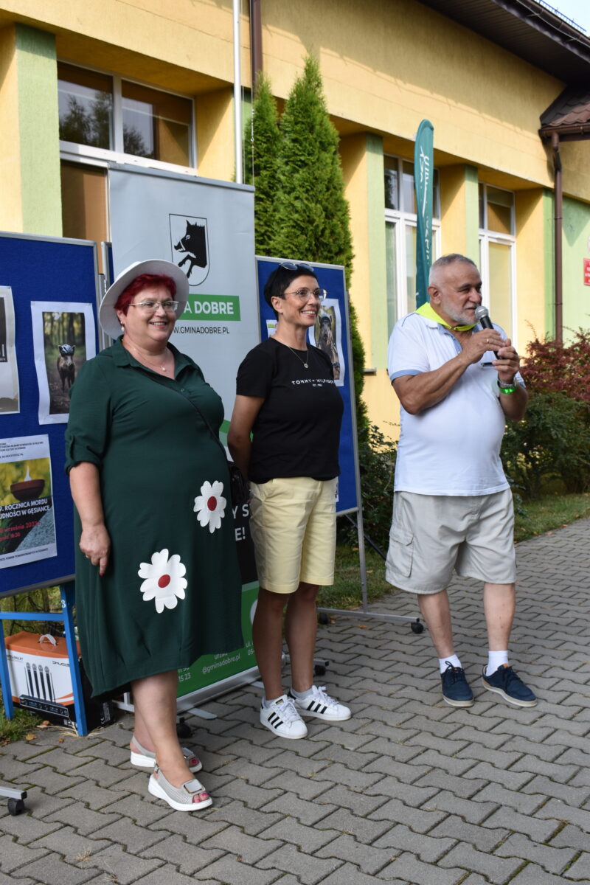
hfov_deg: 31.9
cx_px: 295
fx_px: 1032
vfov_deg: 46.4
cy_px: 442
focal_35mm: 42
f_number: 8
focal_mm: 28
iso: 250
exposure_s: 1/250
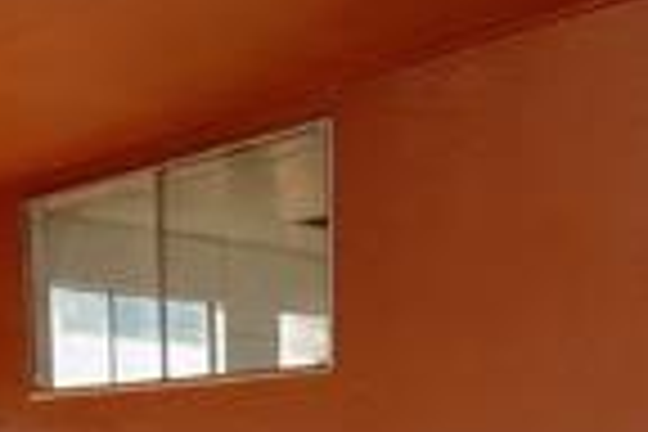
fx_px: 1278
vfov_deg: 16.7
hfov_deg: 28.4
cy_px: 720
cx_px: 270
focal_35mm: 71
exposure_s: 1/100
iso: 100
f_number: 5
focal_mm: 16
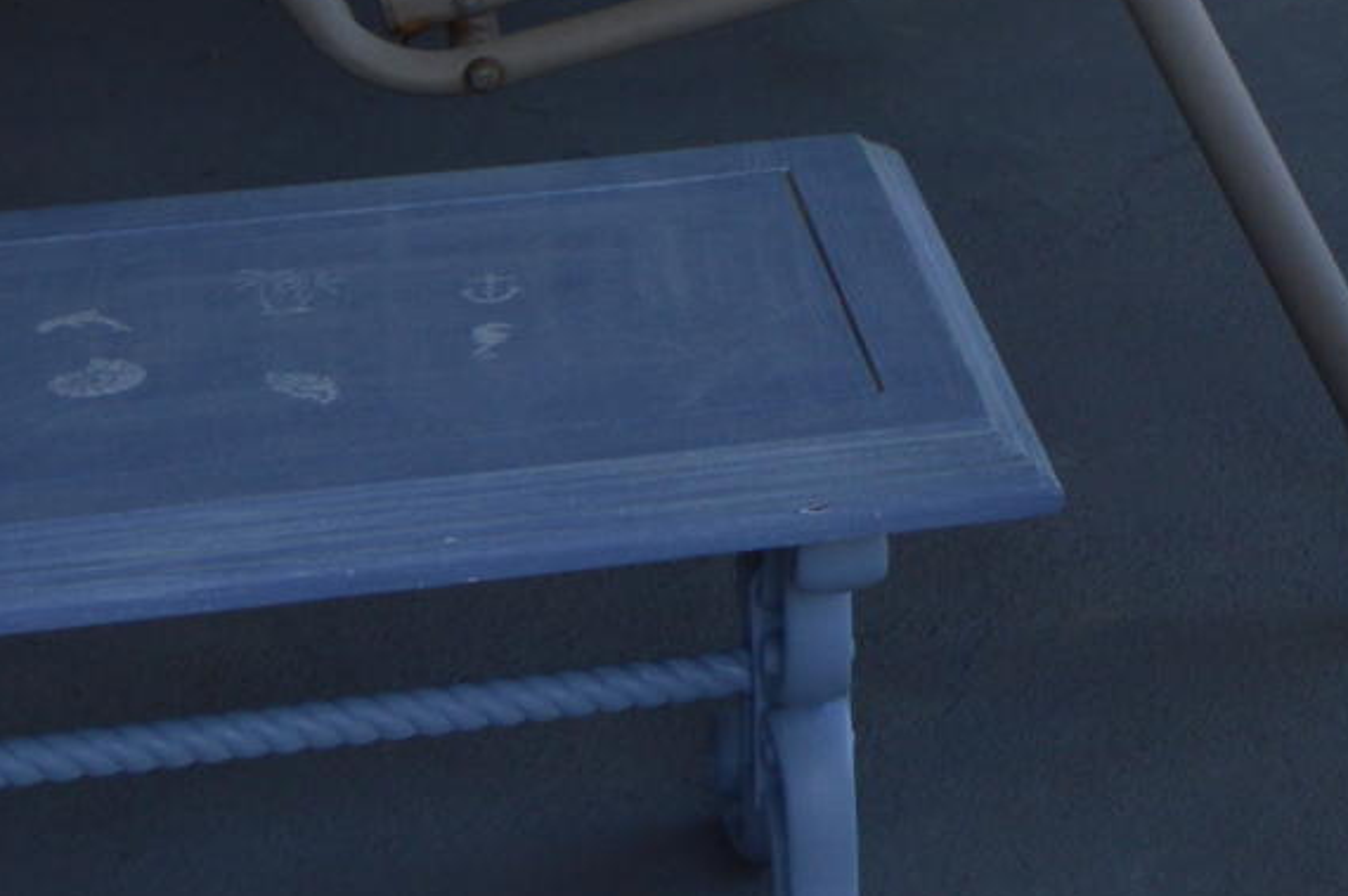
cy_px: -913
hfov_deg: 12.9
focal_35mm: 142
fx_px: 5312
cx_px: 2578
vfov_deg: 9.1
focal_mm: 18
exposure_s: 1/100
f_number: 5
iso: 100
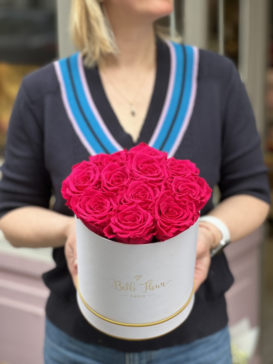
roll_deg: +1.0
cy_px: 182
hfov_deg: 19.1
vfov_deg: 25.3
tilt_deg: -13.2
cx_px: 136
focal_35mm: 77
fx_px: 810
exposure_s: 1/121
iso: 50
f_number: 2.8
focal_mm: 9
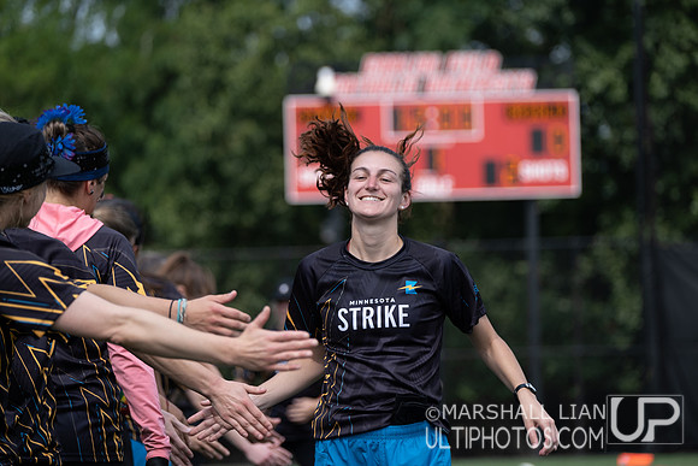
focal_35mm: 194
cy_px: 233
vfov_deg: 7.1
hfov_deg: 10.6
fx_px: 3762
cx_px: 349
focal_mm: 129.2
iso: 100
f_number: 3.2
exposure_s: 1/1000
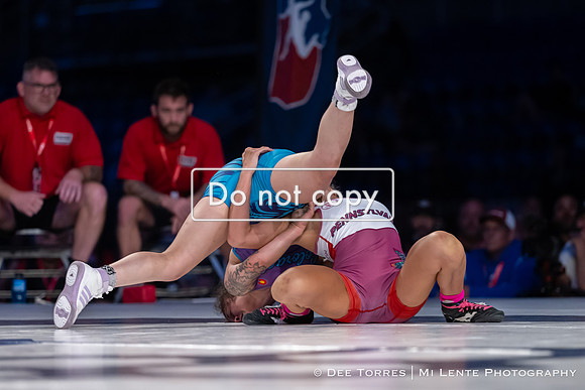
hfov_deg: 9.2
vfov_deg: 6.2
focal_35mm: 223
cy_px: 201
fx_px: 3621
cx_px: 247
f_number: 2.8
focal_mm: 165
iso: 2500
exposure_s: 1/800
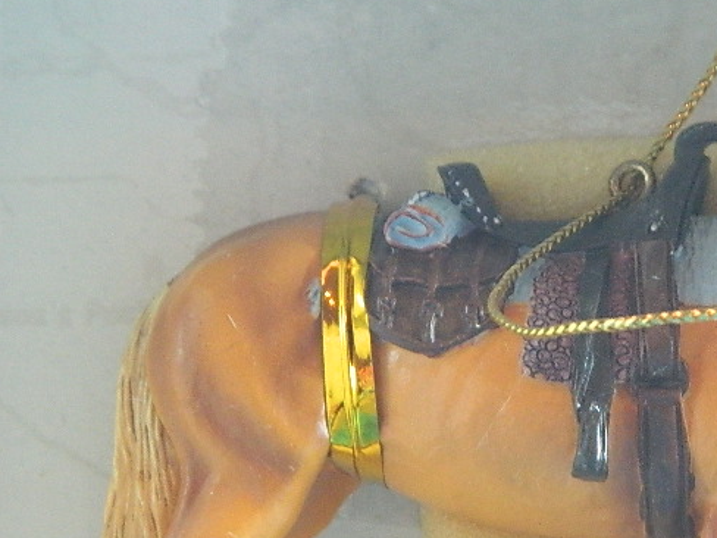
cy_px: 354
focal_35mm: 216
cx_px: 633
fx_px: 4474
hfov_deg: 9.1
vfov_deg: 6.9
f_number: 4.5
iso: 400
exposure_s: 1/10
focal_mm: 18.6
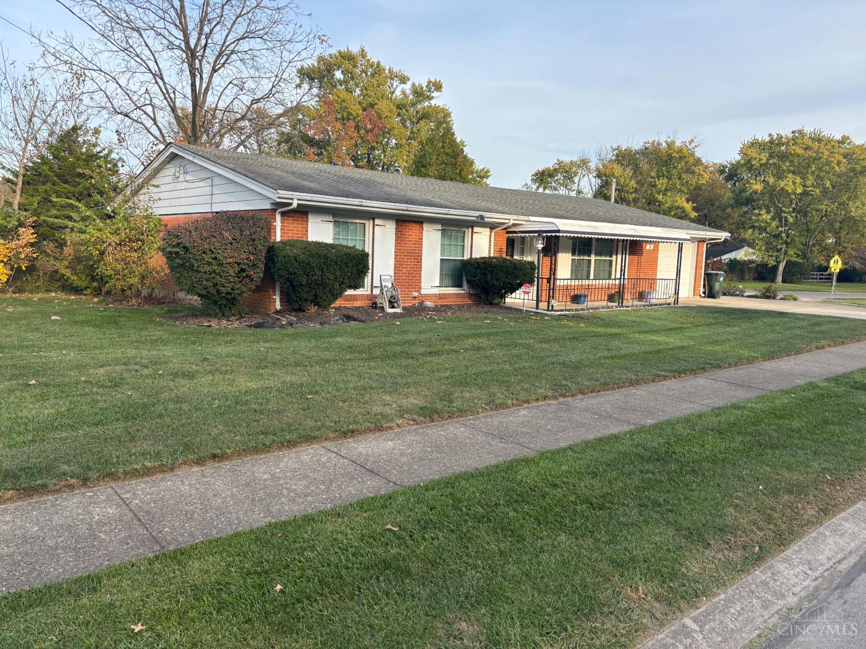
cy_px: 324
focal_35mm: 26
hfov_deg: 67.3
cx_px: 433
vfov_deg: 53.1
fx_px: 650
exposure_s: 1/935
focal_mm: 5.96
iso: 50
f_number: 1.6
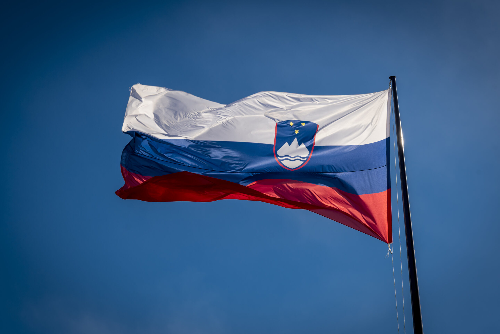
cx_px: 250
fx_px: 792
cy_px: 167
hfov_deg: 35.1
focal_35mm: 57
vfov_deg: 23.8
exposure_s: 1/400
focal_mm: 38
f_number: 10
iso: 100
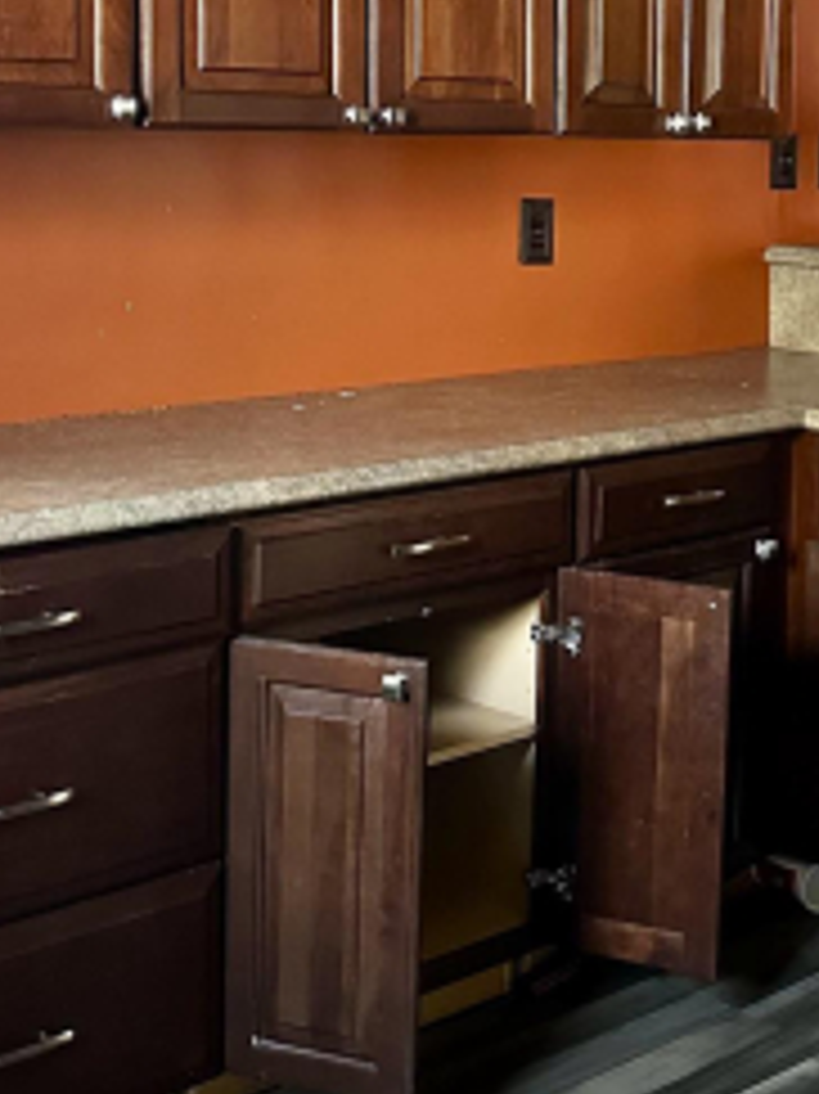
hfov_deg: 20.9
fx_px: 2084
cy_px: 326
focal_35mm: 66
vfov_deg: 29.1
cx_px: 945
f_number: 1.78
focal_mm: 6.86
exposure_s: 1/60
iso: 800
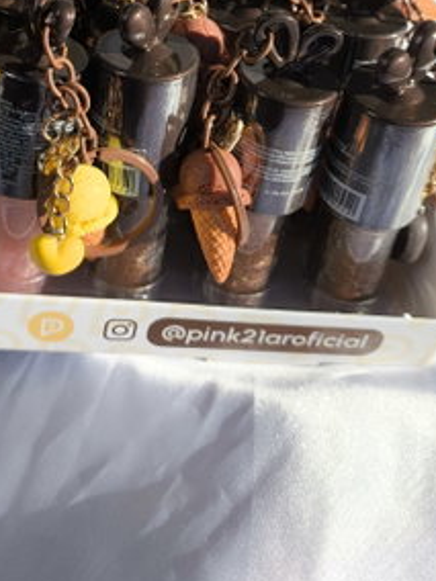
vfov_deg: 38.4
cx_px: 90
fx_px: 789
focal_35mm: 47
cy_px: 91
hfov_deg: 30.2
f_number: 1.7
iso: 50
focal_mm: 4.71
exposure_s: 1/2317
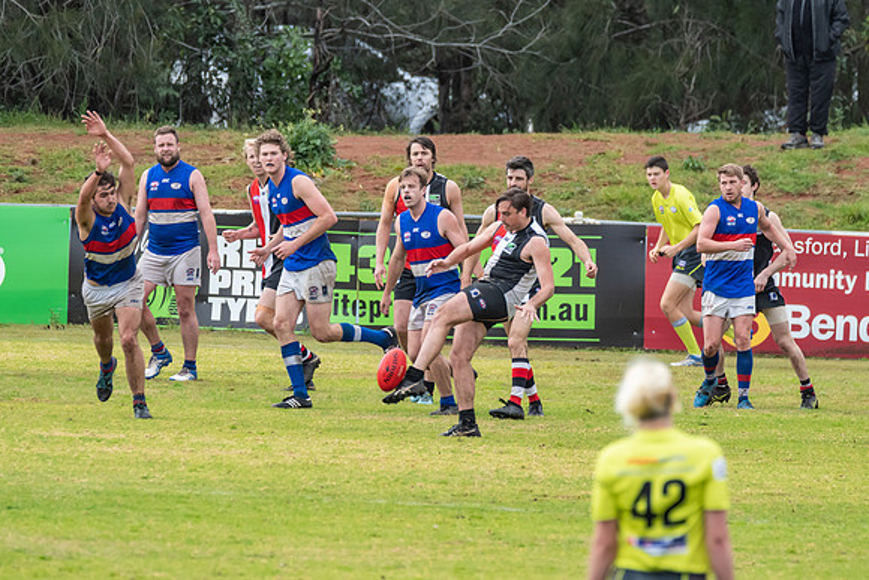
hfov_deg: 2.9
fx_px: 17062
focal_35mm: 707
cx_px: 452
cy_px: 285
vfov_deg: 1.9
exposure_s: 1/2500
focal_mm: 450
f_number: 7.1
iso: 1250
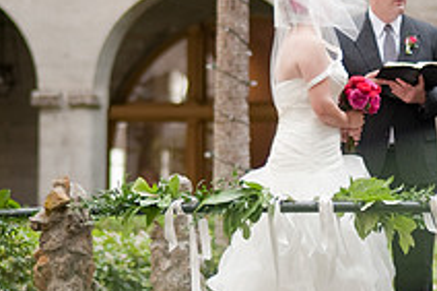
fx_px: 2826
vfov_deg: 5.9
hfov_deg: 8.8
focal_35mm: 233
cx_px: 365
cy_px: 107
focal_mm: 85
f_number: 1.8
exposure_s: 1/800
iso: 400
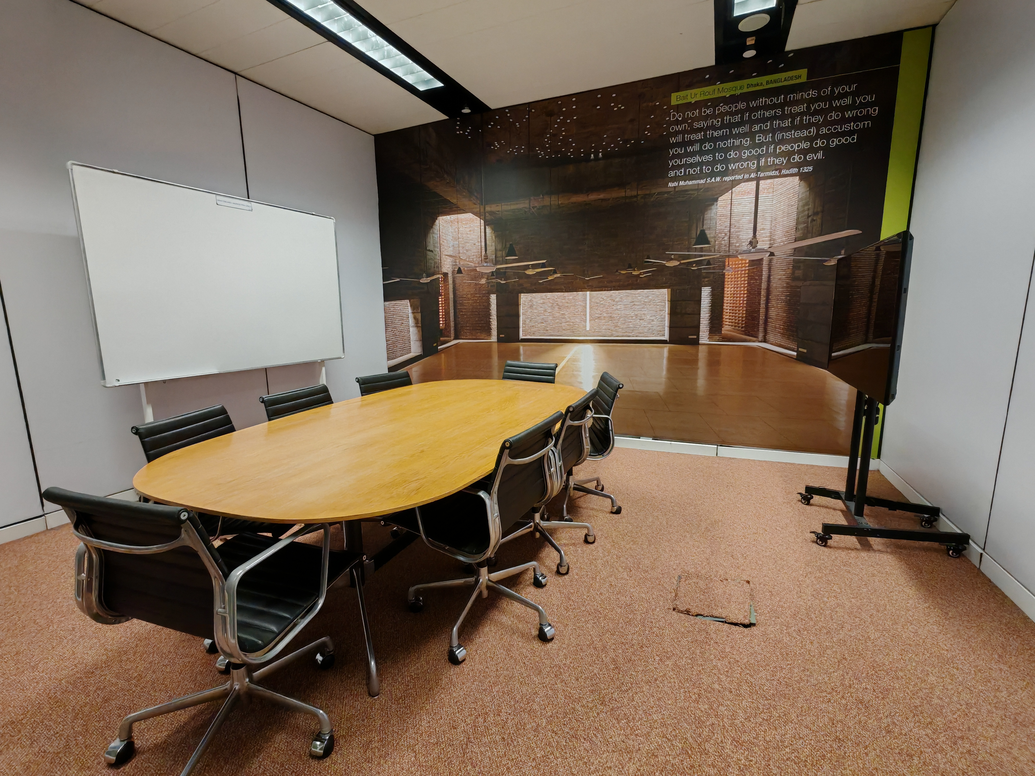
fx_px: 478
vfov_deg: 78.1
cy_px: 388
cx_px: 518
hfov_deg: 94.5
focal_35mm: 16
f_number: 2.2
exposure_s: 1/50
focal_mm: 1.96
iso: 500
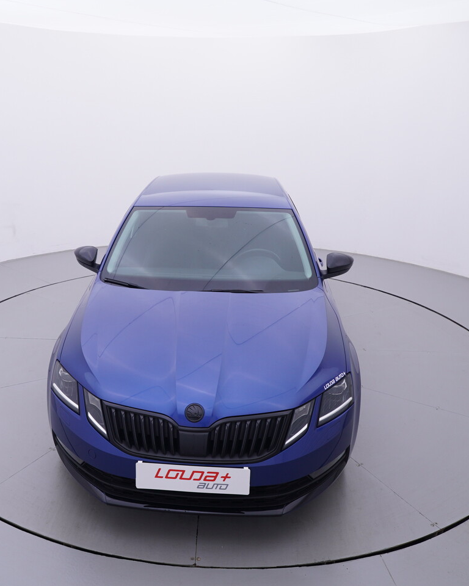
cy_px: 293
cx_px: 173
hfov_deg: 45.7
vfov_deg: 56.1
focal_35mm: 32
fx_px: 550
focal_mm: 15
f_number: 5
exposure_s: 1/80
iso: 200
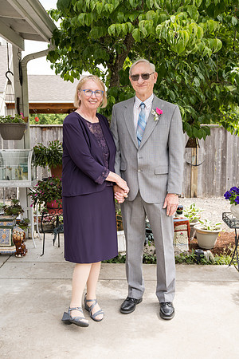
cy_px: 180
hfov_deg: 33.4
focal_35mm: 40
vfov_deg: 48.5
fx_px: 398
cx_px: 120
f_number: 5
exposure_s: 1/500
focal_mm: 40
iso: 400
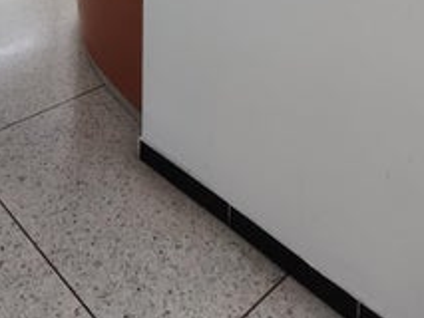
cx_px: 121
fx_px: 478
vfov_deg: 26.8
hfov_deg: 46.6
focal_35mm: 39
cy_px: -155
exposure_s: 1/50
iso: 259
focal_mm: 1.66
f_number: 2.2
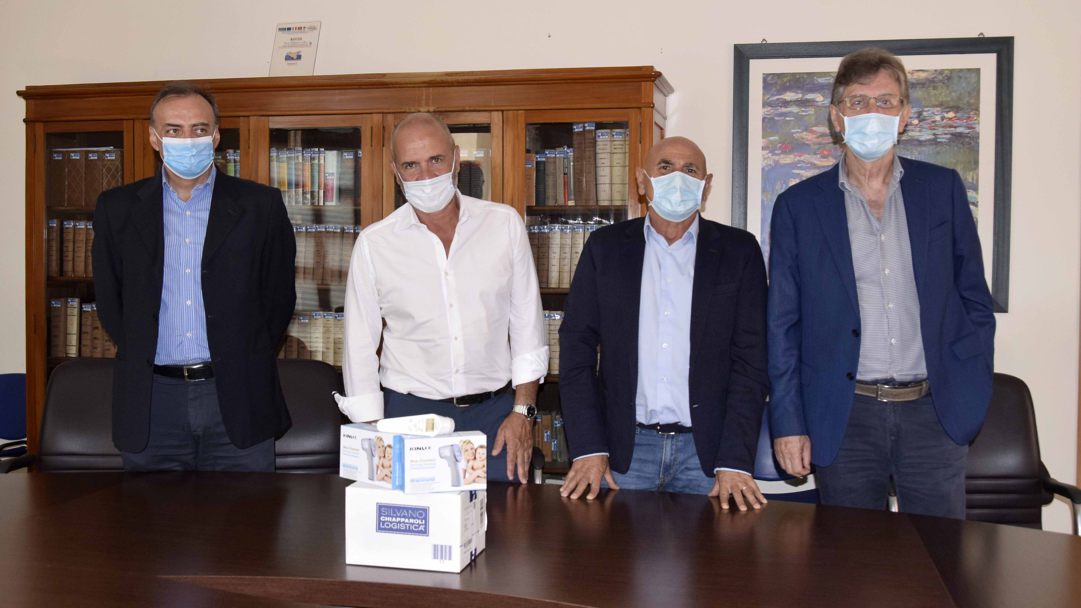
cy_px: 298
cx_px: 540
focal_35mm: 38
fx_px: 1089
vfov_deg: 31.2
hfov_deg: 52.8
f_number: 6.3
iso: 1000
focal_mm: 24
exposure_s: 1/60
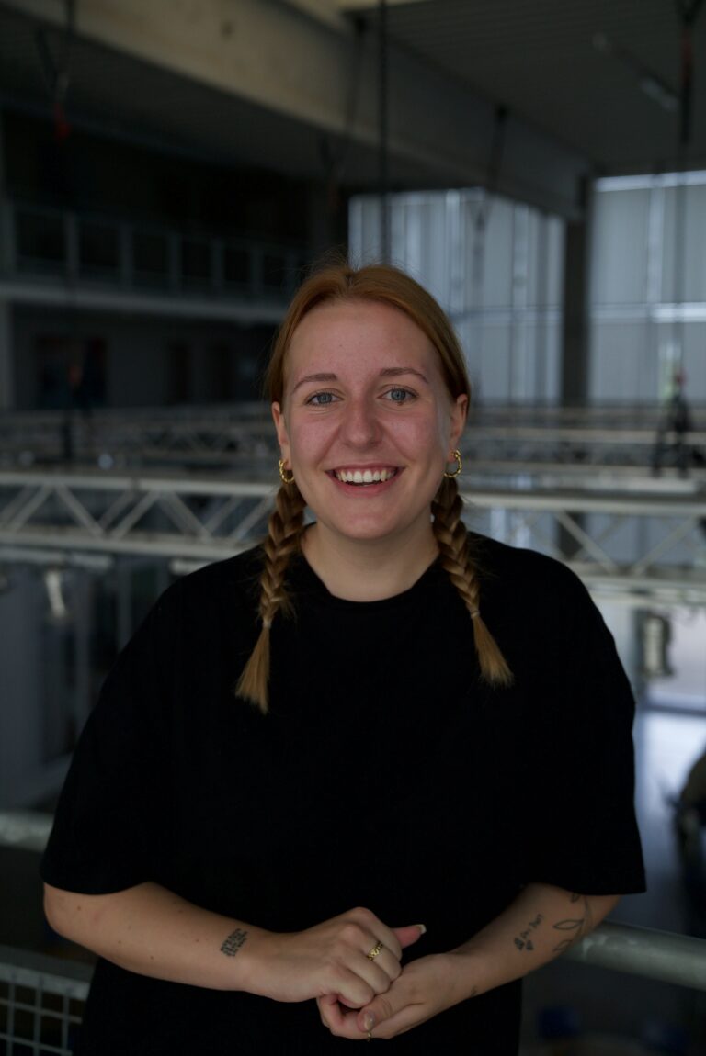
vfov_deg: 44.5
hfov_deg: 30.5
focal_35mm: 44
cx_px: 353
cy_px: 528
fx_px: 1293
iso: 800
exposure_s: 1/800
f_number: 3.5
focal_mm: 44
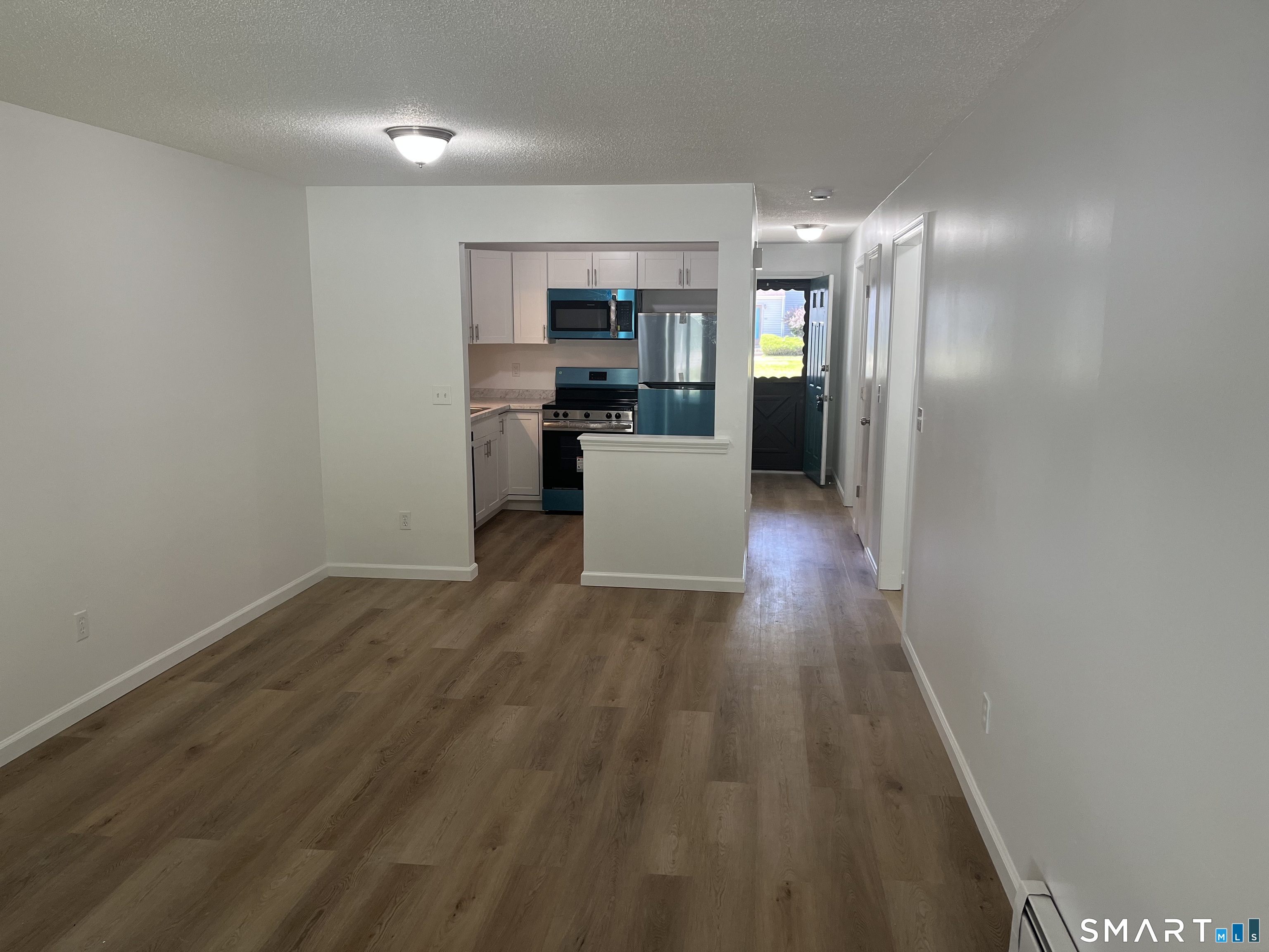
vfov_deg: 53.1
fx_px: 953
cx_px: 634
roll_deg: +0.3
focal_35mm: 26
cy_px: 476
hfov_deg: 67.3
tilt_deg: -9.0
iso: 125
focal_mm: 5.1
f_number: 1.6
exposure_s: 1/120
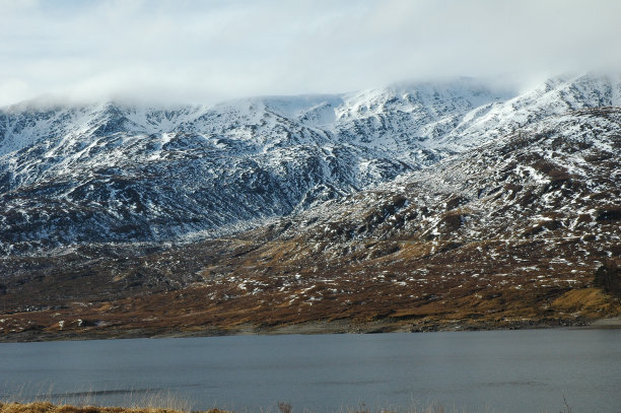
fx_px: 1189
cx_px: 310
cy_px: 206
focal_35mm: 69
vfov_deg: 19.7
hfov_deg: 29.3
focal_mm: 46
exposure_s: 1/500
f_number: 11
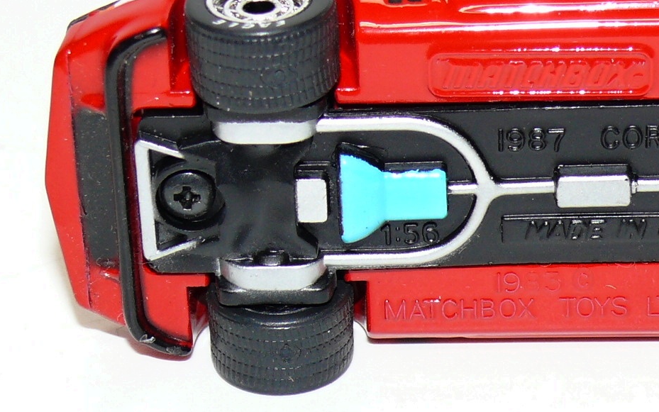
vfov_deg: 7.4
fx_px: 3179
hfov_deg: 11.8
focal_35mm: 177
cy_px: 176
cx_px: 554
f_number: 4
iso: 100
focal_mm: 13.1
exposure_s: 1/30
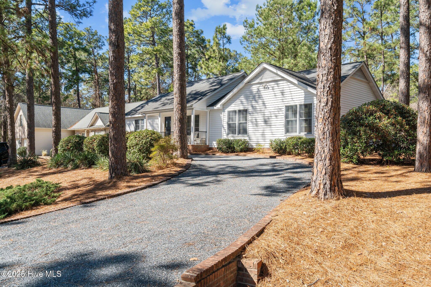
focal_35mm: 29
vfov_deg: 45.0
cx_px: 216
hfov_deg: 63.7
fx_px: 347
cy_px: 144
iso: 400
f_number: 8
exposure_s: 1/640
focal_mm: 29
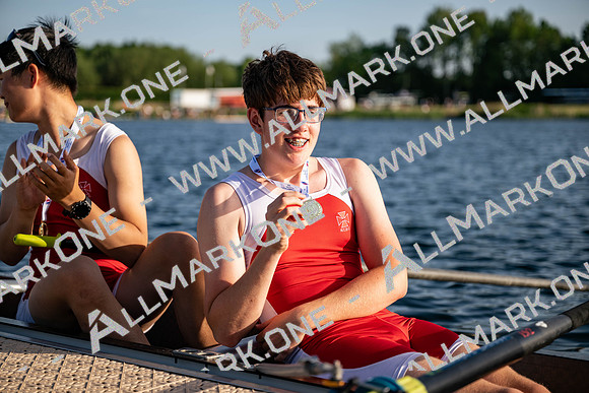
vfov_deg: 19.5
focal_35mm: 70
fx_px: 1145
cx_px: 294
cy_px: 196
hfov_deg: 28.8
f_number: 2.8
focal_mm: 70
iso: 64
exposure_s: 1/1600
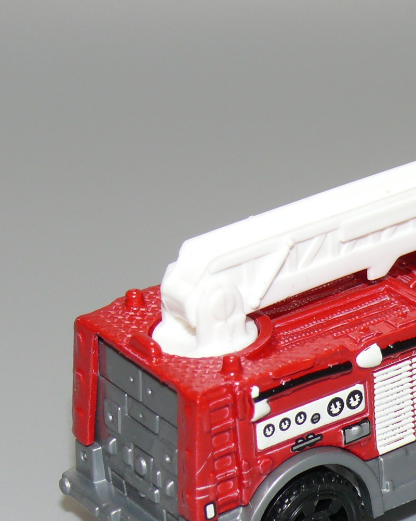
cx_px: 414
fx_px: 2448
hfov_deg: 9.6
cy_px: 306
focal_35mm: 159
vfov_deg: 12.1
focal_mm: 13.4
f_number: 4
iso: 100
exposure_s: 1/30
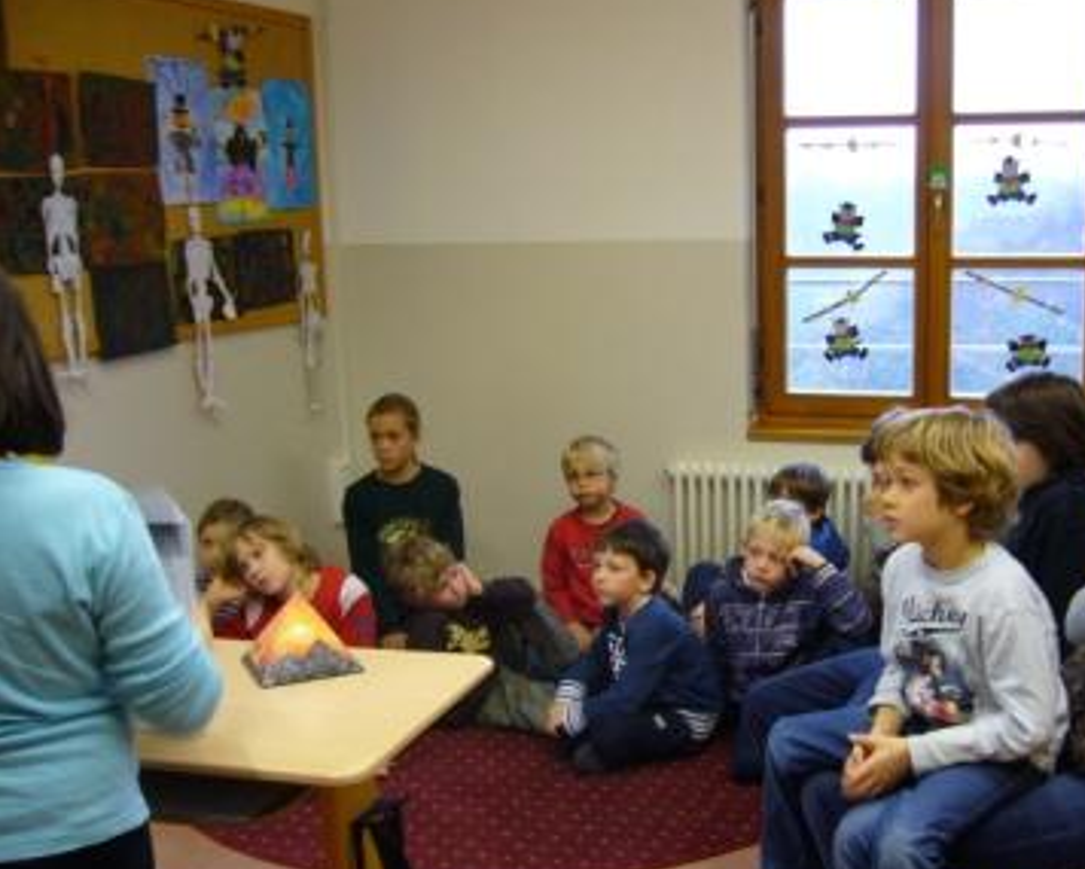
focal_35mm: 43
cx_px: 677
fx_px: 1381
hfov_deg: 42.6
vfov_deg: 34.9
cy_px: 494
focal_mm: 5.8
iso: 80
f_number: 2.8
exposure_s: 1/8
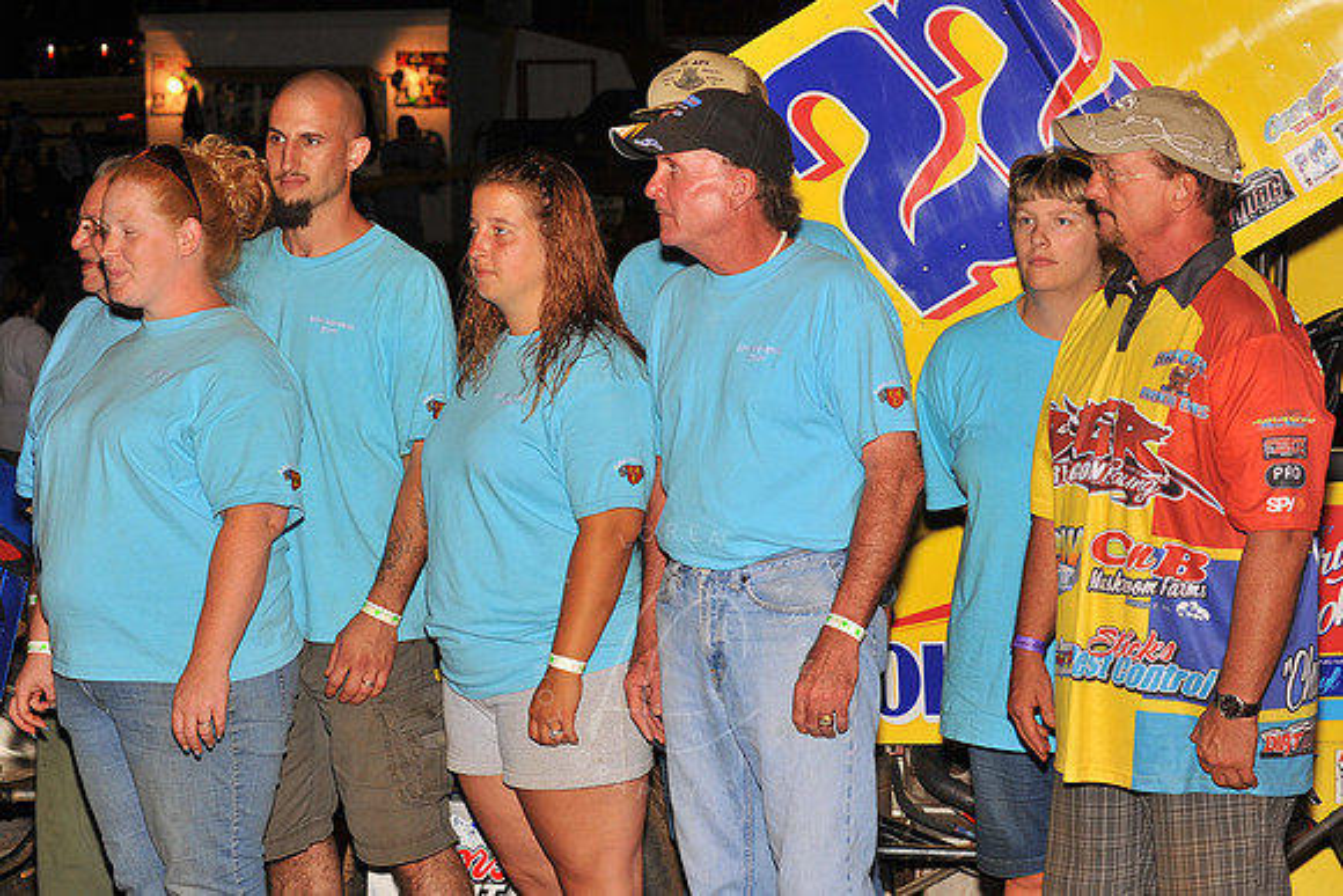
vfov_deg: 17.1
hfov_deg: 25.4
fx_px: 2985
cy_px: 448
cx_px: 672
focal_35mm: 80
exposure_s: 1/320
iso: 500
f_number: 7.1
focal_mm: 80
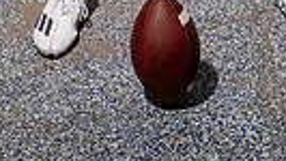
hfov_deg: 15.3
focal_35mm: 140
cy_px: -301
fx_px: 1062
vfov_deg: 7.7
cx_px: 207
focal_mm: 26
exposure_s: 1/250
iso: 640
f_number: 6.3
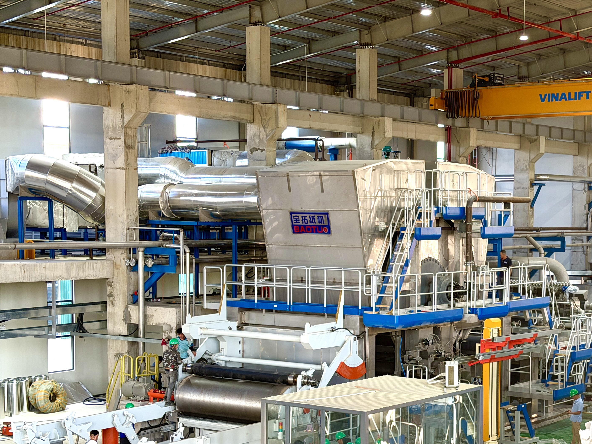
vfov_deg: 21.2
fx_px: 1180
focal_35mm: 69
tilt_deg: -4.9
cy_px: 309
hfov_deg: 27.9
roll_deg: -0.4
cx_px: 421
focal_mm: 6.76
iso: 160
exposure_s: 1/105
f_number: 1.78
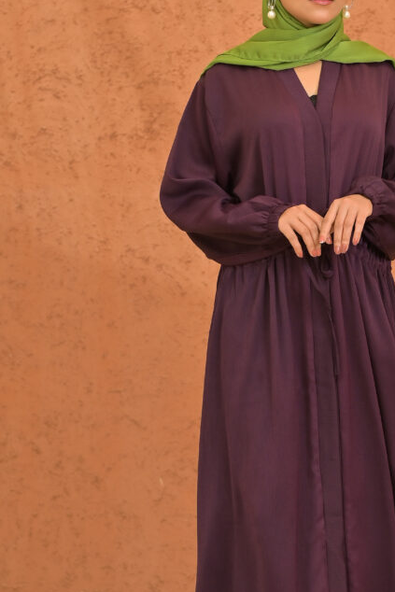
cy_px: 332
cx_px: 304
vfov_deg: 14.5
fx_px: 2319
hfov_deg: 9.7
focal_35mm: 141
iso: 200
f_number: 7.1
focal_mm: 85
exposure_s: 1/200
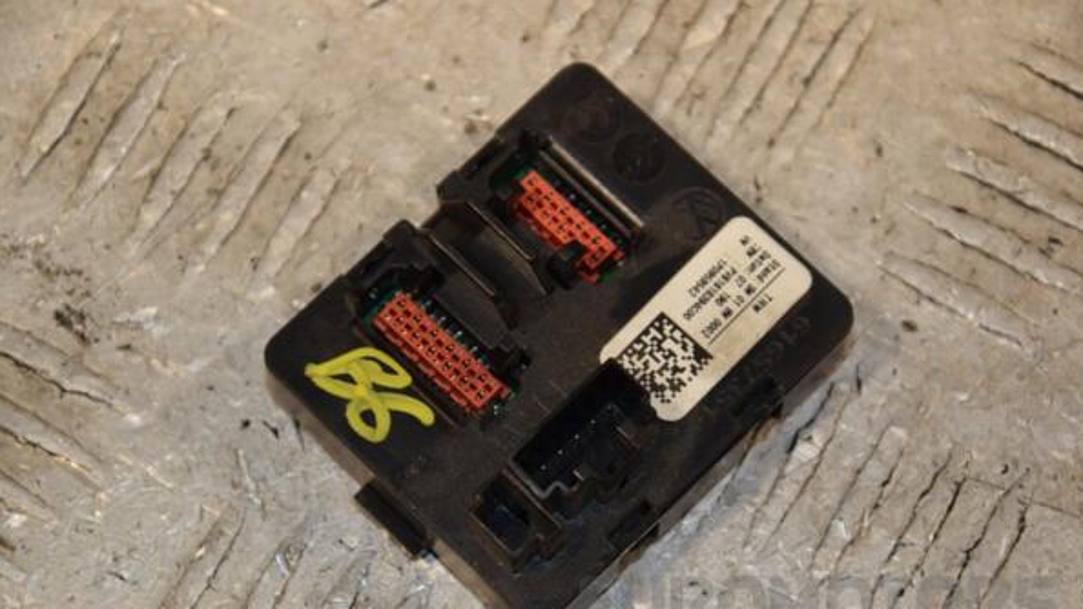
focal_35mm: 167
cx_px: 545
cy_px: 361
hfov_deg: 12.9
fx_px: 4782
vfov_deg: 7.3
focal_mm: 105
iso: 800
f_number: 7.1
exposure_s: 1/200
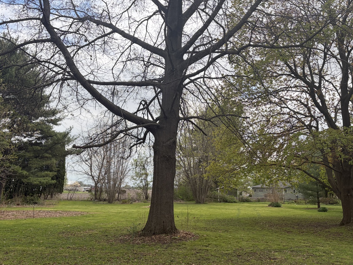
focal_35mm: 33
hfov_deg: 55.3
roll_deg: -1.4
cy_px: 140
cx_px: 186
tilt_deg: +10.0
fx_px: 336
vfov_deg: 42.9
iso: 50
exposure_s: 1/2639
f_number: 1.6
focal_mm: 5.96
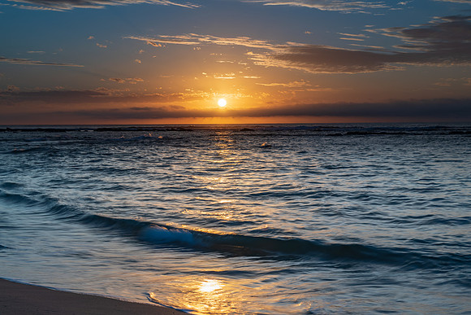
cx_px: 241
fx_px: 745
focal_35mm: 57
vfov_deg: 23.8
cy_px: 162
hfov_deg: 35.1
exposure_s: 1/5
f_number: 9
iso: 80
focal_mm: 55
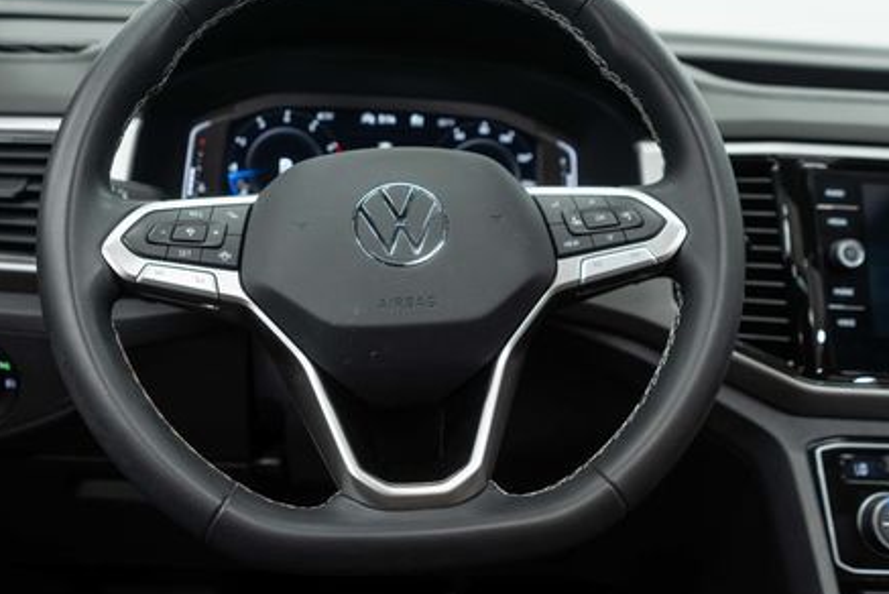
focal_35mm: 41
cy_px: 278
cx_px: 401
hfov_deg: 47.3
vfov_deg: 32.7
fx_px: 1013
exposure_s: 1/40
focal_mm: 28
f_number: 3.2
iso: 500
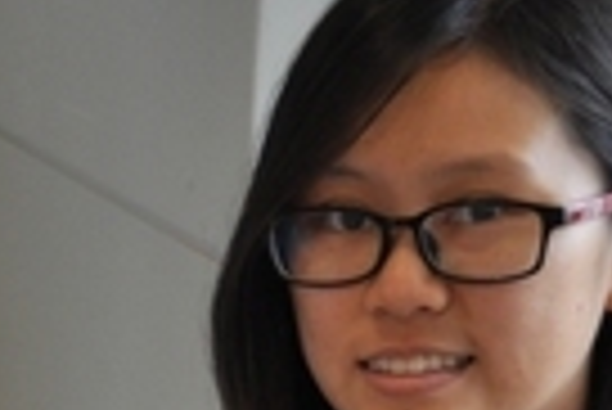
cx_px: -432
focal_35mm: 158
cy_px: 739
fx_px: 2689
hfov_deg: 12.1
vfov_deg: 8.4
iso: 400
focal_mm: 24
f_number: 4
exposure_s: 1/60
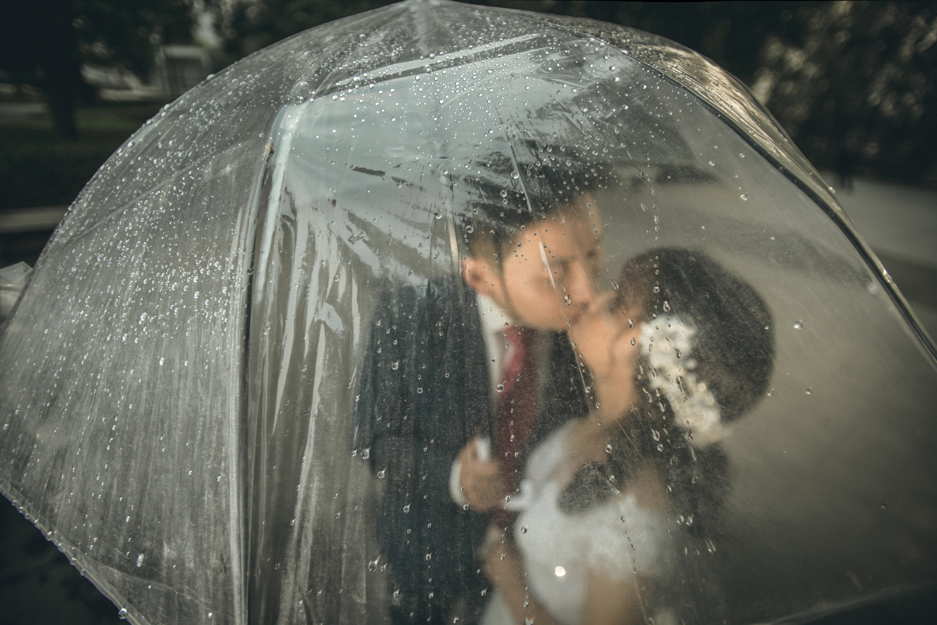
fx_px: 443
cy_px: 312
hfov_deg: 93.3
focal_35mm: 17
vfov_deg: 70.5
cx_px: 468
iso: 320
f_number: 2.8
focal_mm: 17
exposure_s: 1/80
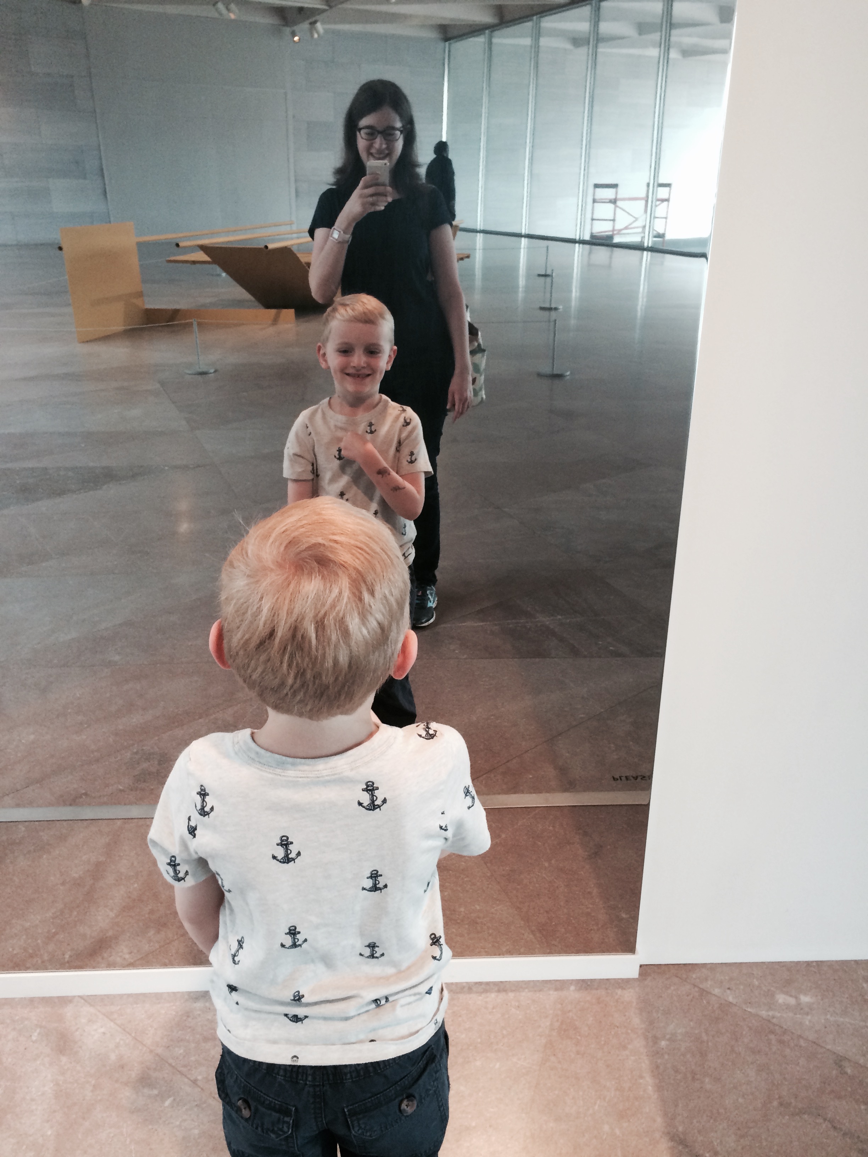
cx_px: 434
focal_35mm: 29
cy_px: 578
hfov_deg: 48.2
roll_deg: +0.3
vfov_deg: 61.7
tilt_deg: -24.2
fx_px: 970
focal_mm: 4.15
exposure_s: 1/30
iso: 125
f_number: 2.2
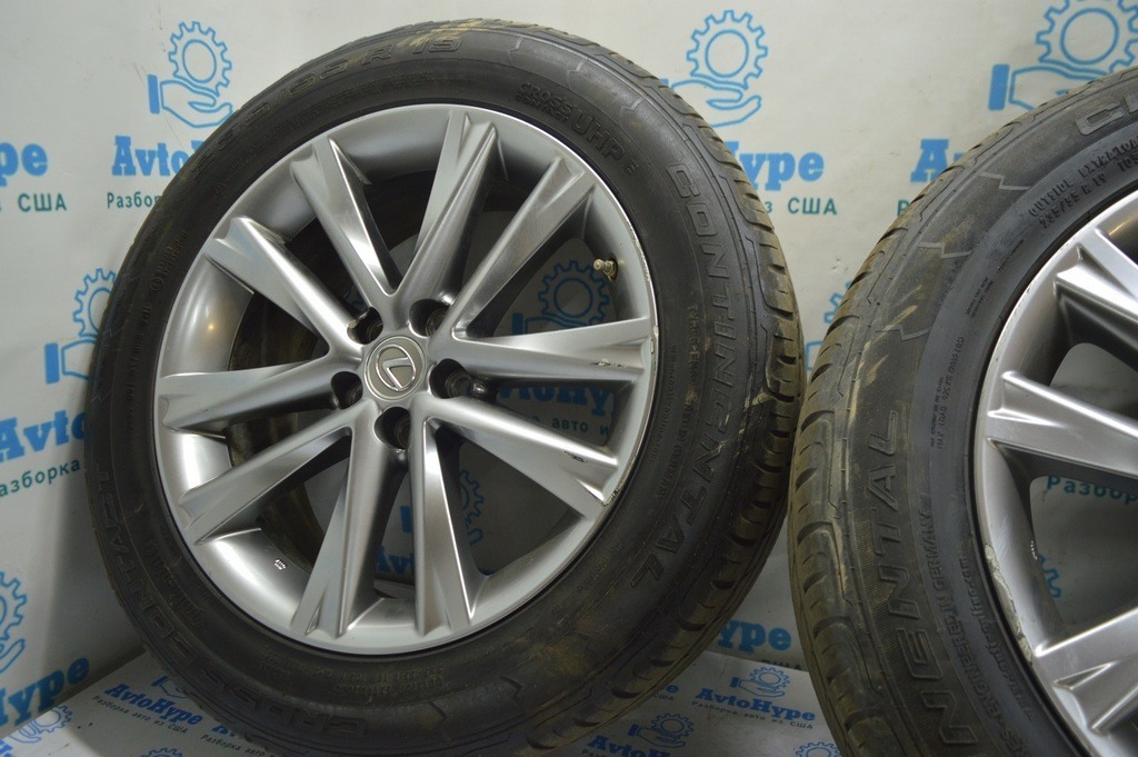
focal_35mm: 27
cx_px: 569
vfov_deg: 47.9
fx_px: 853
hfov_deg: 67.4
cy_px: 378
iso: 400
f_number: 3.5
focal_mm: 18
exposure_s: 1/40
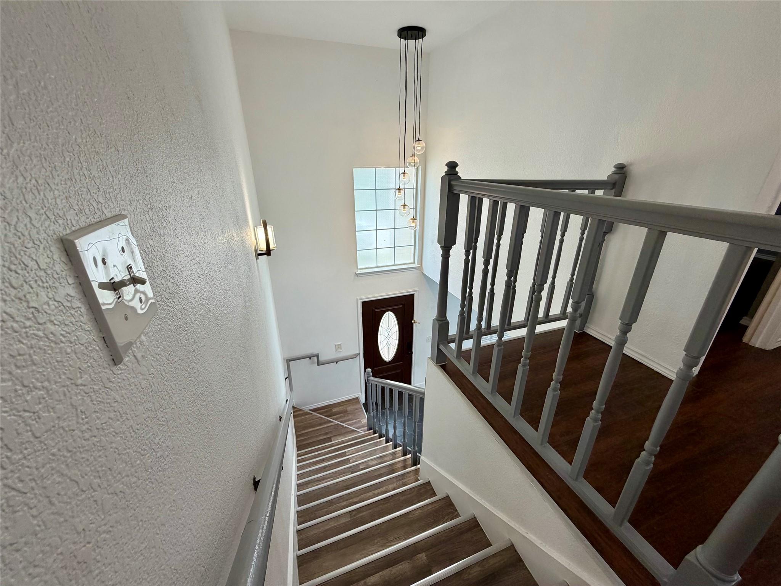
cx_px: 390
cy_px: 293
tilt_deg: -23.7
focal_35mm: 14
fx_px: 316
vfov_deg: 85.7
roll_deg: +0.3
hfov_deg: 102.1
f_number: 2.2
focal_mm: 2.22
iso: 200
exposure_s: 1/120
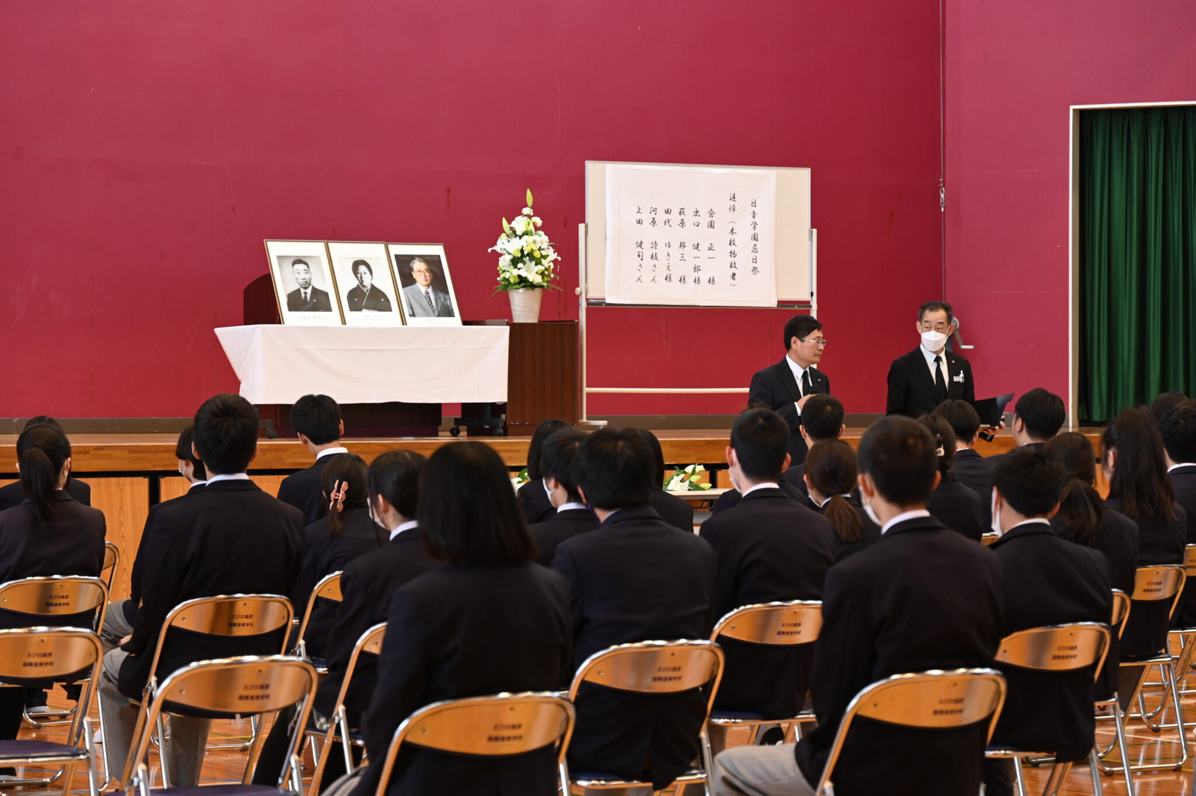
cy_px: 398
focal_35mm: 115
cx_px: 598
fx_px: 3819
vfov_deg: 11.9
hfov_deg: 17.8
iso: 800
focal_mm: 115
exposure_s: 1/25
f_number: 6.3
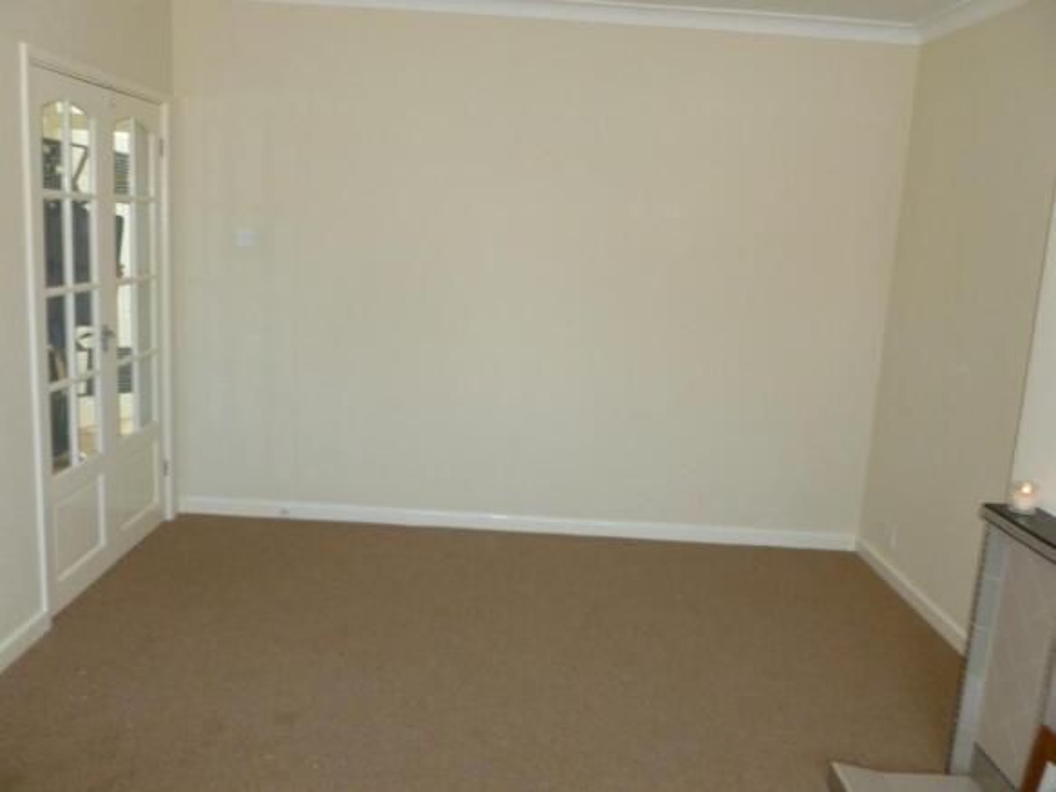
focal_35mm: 28
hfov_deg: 63.5
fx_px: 854
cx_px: 528
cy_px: 396
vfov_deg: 49.7
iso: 200
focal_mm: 5
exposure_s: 1/60
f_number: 3.3
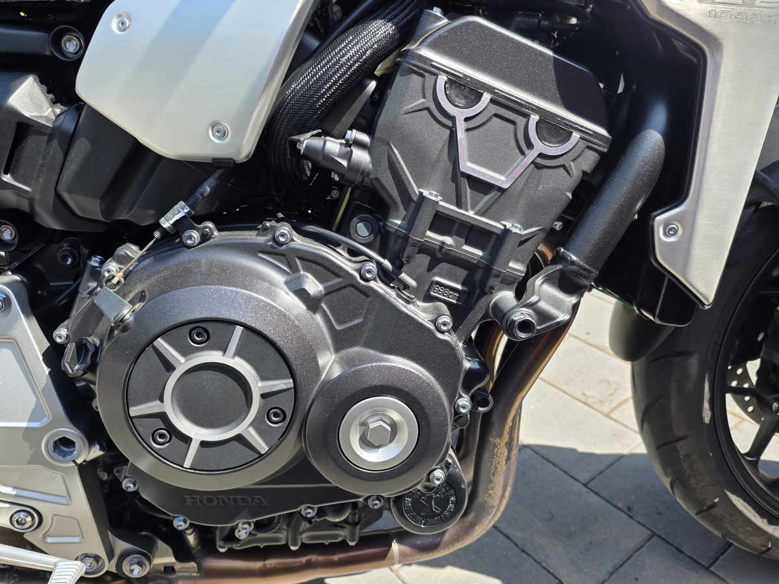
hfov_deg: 73.9
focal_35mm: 23
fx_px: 518
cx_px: 390
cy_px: 292
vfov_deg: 58.9
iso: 80
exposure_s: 1/1546
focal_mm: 6.25
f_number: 1.7
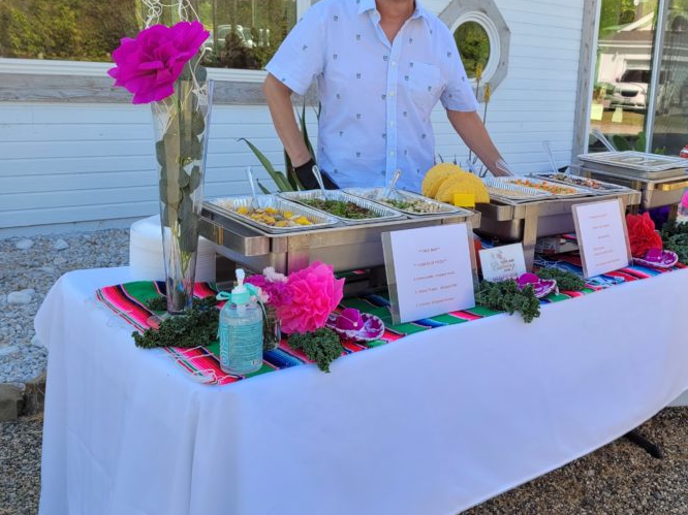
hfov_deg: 45.5
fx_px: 795
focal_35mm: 40
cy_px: 261
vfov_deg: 35.9
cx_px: 498
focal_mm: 5.4
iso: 40
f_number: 1.8
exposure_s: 1/622
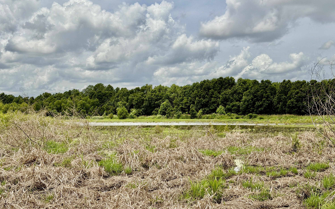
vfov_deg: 25.3
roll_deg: +0.4
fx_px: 466
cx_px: 168
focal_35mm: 51
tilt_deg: +1.2
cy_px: 105
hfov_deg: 39.6
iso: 64
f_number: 1.78
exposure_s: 1/8772
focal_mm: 6.76
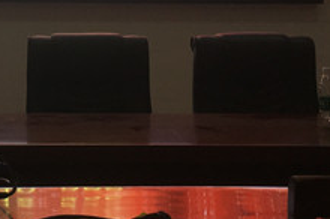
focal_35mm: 103
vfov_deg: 13.0
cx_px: -22
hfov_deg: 19.1
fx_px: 943
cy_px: -26
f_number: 2.2
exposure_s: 1/50
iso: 32
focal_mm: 4.15
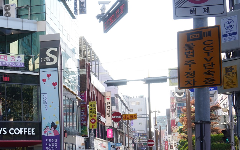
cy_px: 132
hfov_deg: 27.2
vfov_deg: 17.8
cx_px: 9
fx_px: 471
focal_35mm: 72
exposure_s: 1/100
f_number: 11
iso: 400
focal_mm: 35
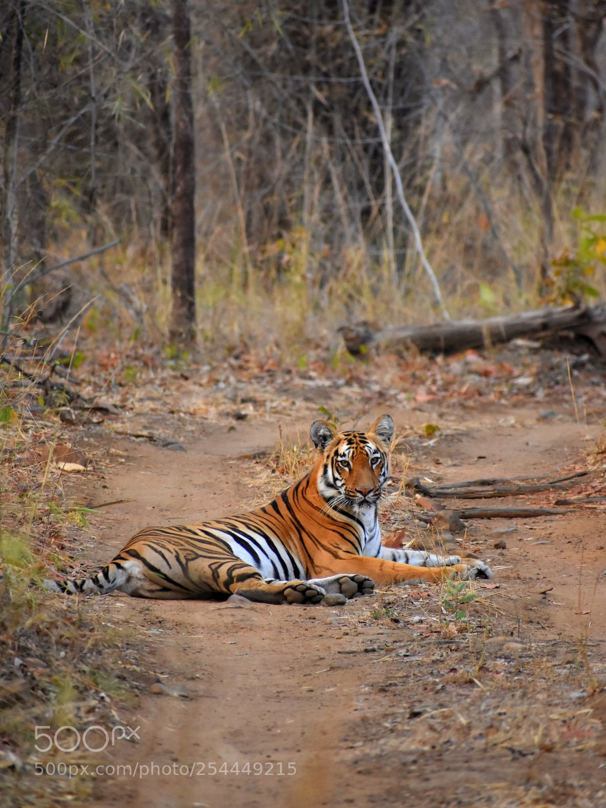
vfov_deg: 4.1
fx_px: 11393
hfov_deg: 3.0
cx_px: 303
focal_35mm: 488
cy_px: 358
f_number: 6.3
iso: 1800
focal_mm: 300
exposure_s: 1/200
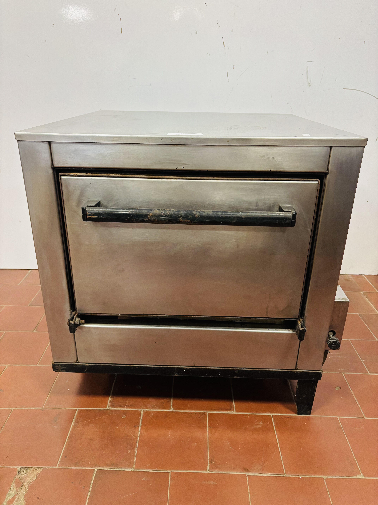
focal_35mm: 26
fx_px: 379
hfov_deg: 53.1
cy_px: 252
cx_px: 189
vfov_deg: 67.3
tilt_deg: -22.7
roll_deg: -1.3
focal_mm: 5.96
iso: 320
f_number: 1.6
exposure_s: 1/50
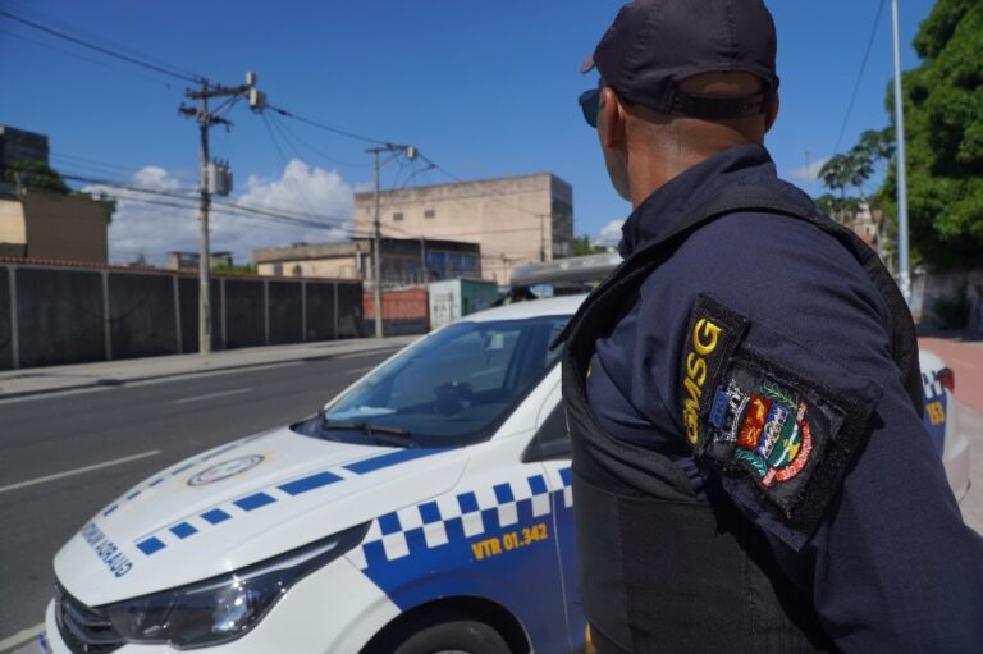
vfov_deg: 47.9
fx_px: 737
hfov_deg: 67.4
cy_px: 327
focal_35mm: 27
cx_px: 492
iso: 200
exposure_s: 1/1600
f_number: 7.1
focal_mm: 18
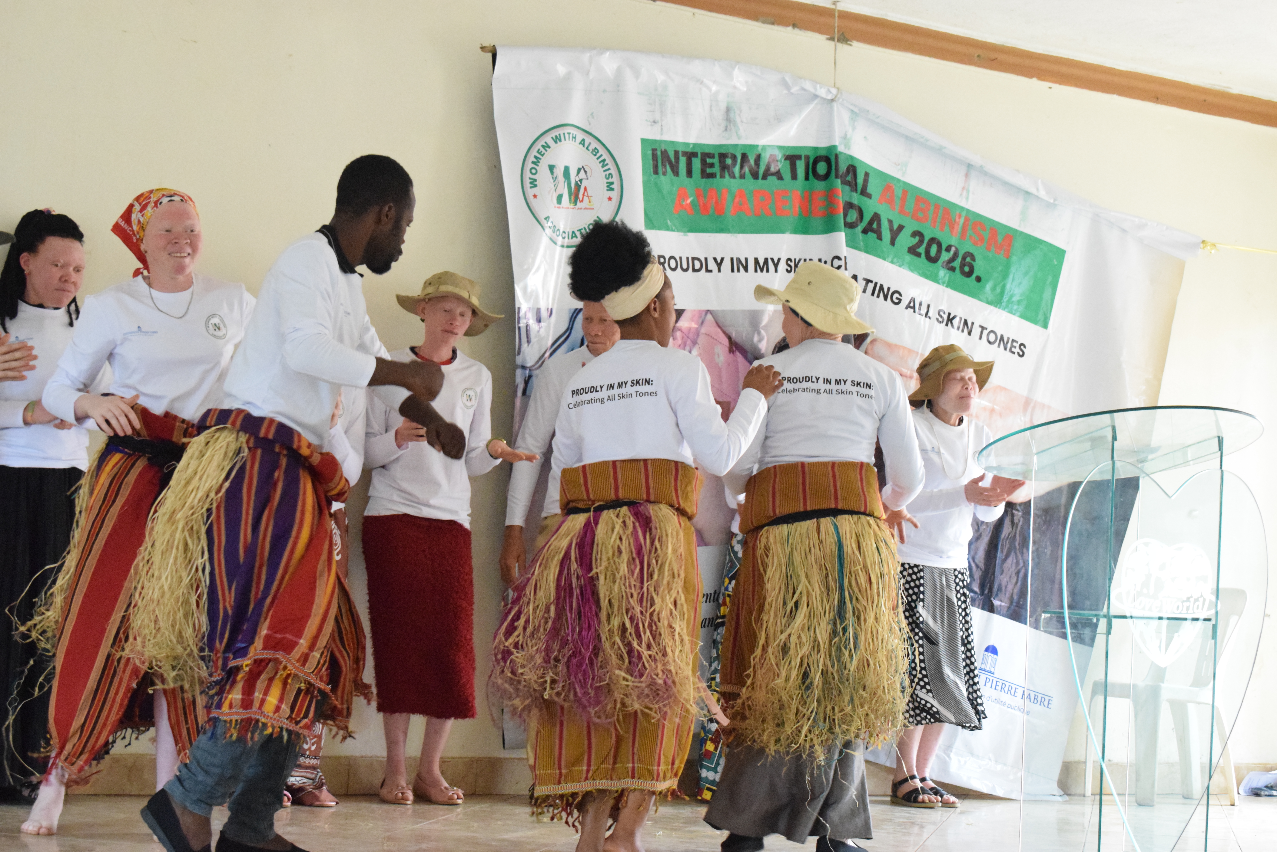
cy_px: 426
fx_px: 2447
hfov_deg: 29.2
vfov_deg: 19.7
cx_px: 638
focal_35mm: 69
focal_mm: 46
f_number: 8
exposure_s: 1/160
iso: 8000
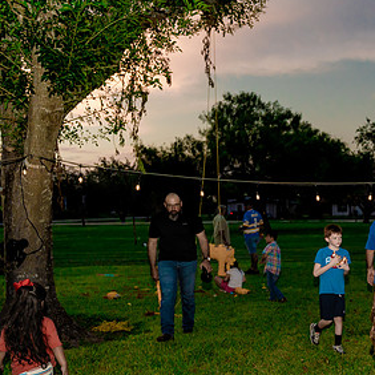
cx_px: 378
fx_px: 601
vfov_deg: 34.5
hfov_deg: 31.9
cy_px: 240
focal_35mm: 49
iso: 2000
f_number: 2.8
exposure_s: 1/250
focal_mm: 28
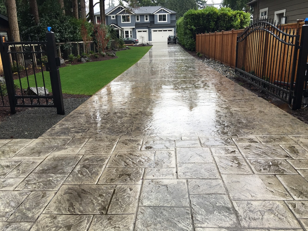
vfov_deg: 48.2
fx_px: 258
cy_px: 116
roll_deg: +1.6
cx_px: 154
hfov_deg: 61.7
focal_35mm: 29
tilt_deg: -15.4
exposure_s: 1/40
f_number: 2.2
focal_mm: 4.15
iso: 25
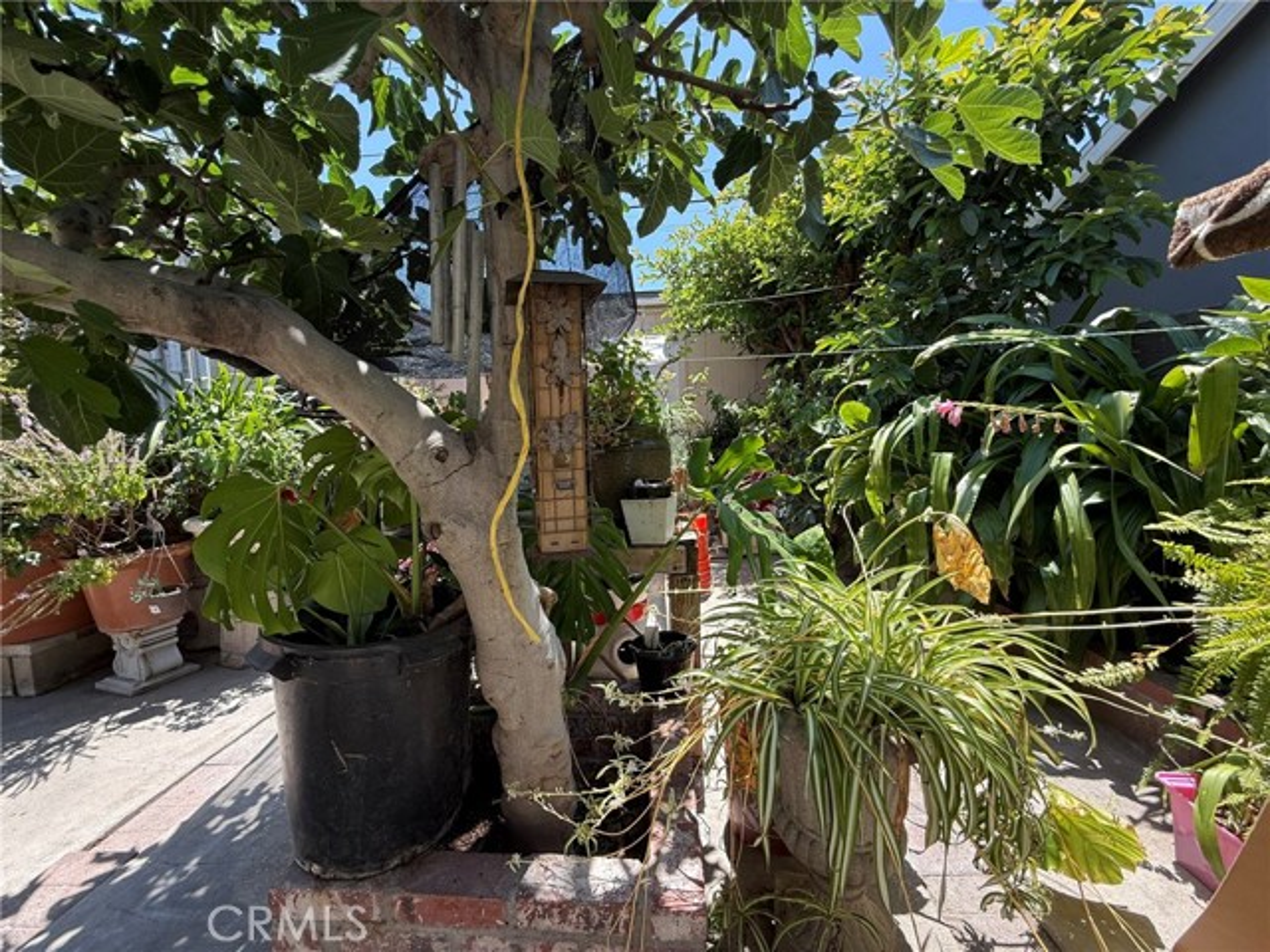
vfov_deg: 85.7
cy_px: 476
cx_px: 635
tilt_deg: -5.1
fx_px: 514
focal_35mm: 14
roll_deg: +2.6
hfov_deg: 102.1
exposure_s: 1/347
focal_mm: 2.22
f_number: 2.2
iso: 50
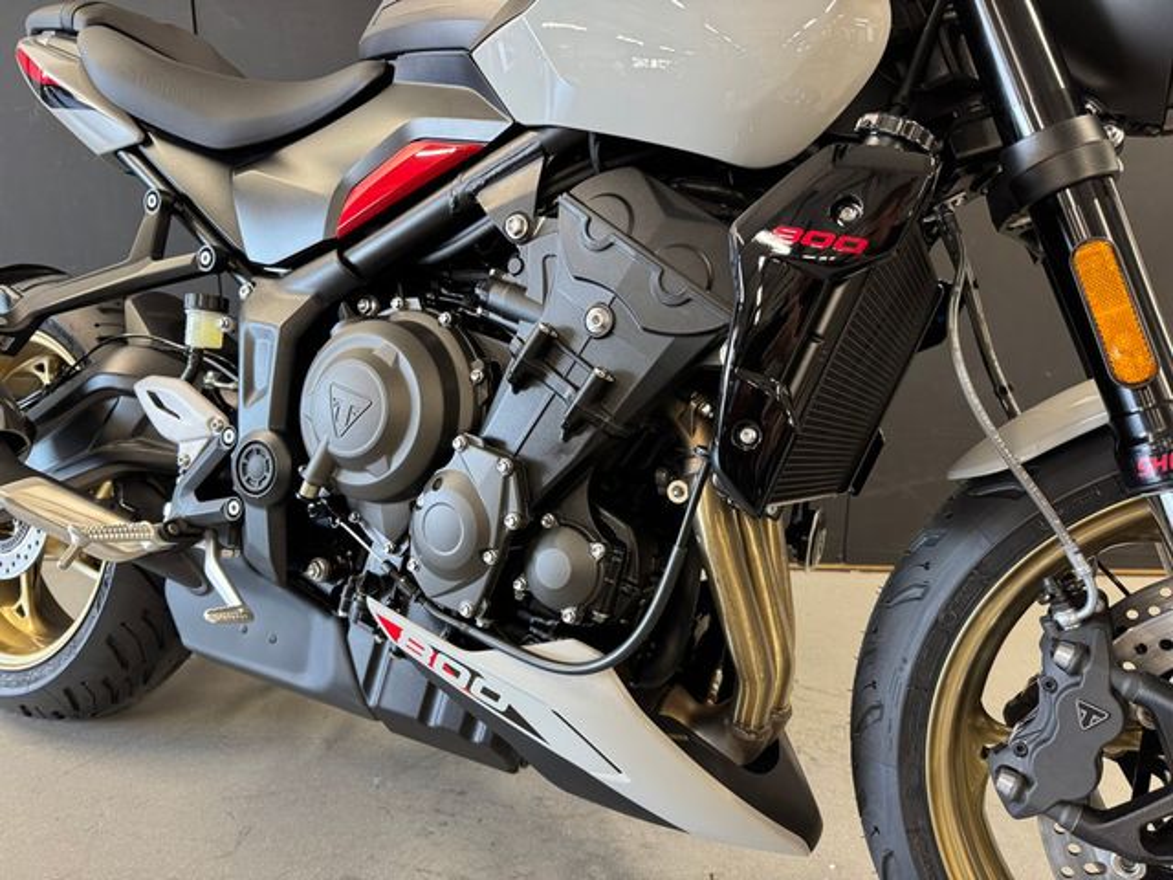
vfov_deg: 56.8
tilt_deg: -12.3
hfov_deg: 71.6
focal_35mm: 24
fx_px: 813
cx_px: 586
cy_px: 440
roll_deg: +0.0
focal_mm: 6.76
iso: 250
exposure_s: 1/60
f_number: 1.78
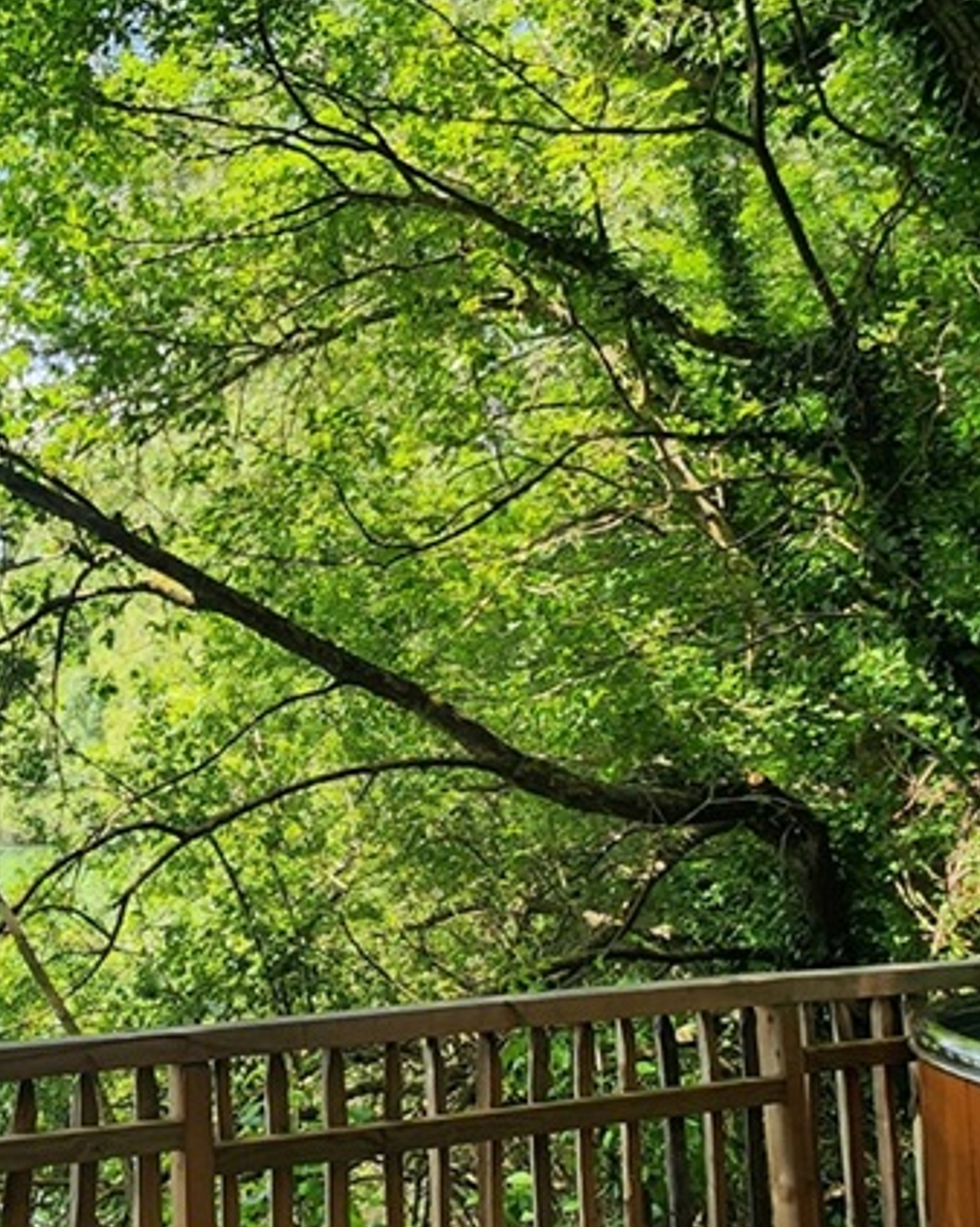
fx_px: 1306
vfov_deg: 50.3
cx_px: 186
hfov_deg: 39.4
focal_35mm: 36
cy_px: 641
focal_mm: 1.74
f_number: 2.2
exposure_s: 1/320
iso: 32
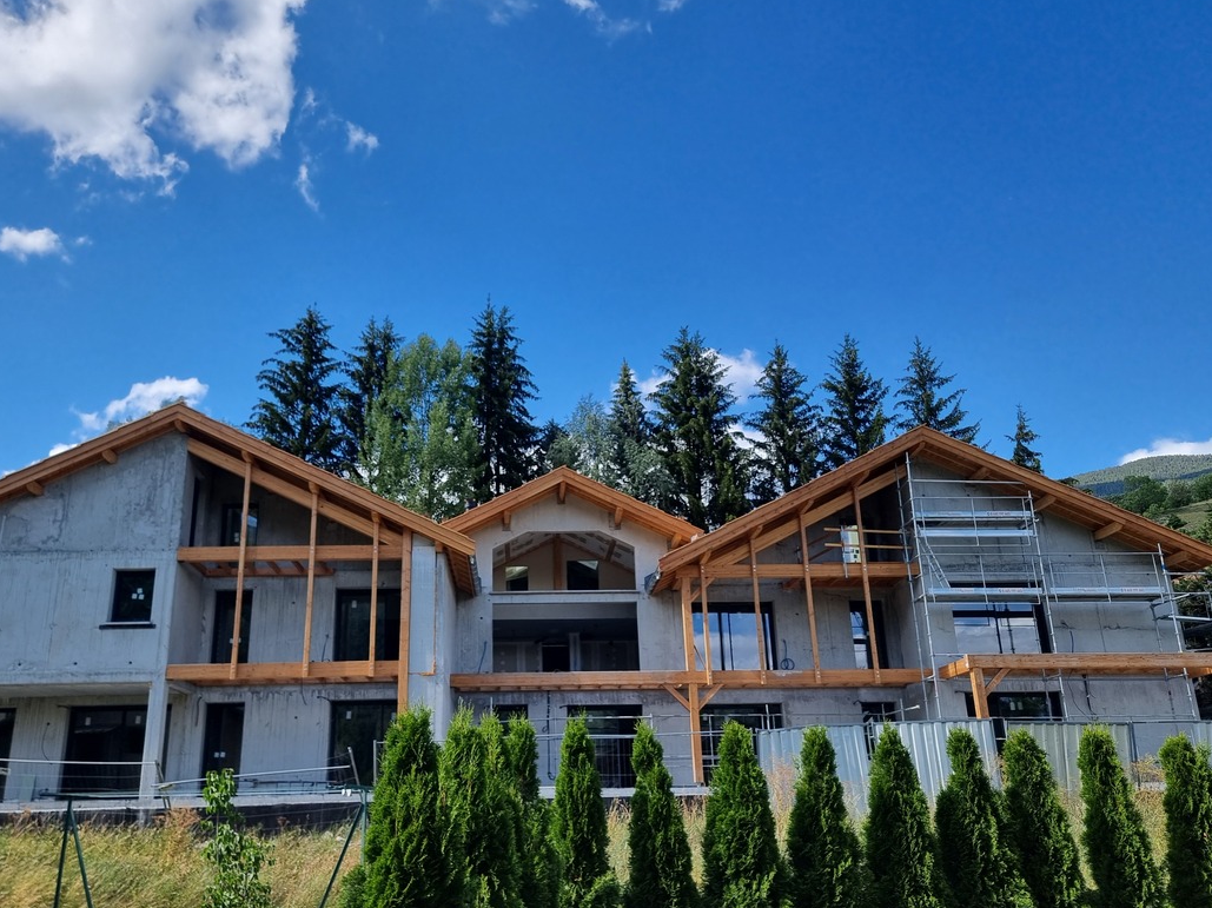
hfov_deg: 63.4
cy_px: 519
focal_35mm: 28
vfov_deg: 49.6
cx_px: 568
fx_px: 980
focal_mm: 6.7
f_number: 1.8
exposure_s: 1/554
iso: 50
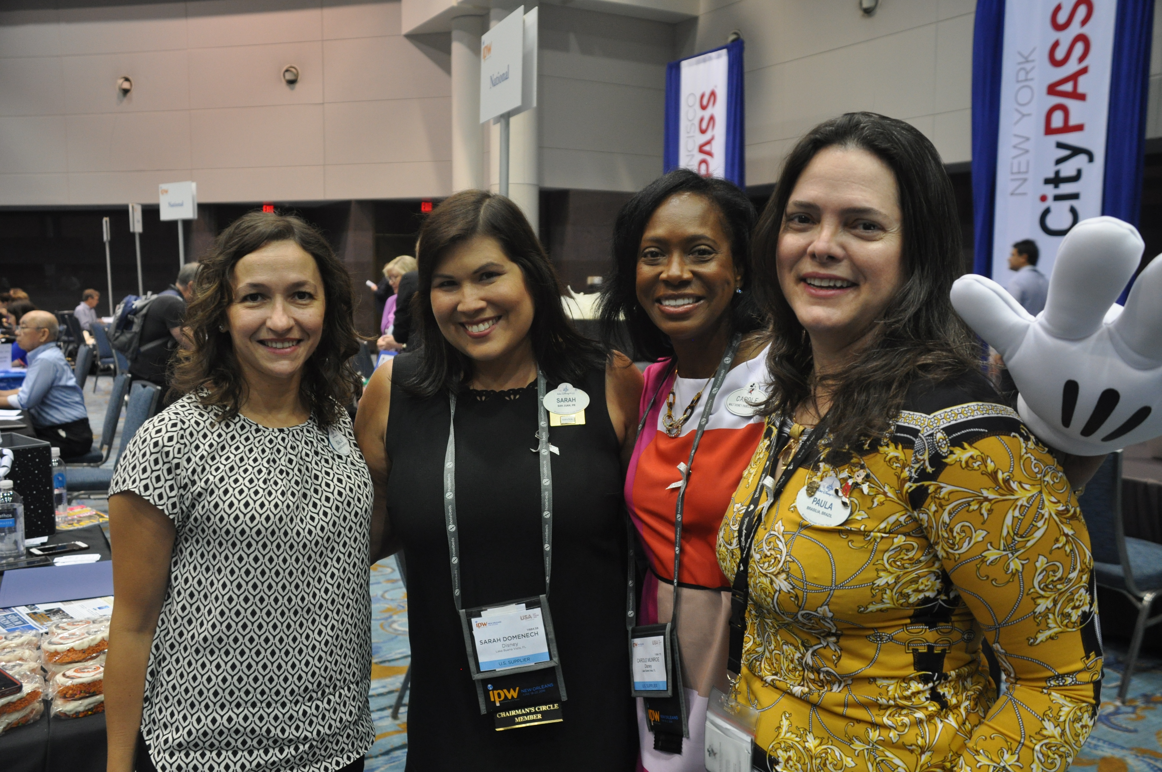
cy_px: 386
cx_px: 581
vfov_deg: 39.9
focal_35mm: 33
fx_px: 1064
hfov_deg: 57.3
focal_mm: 22
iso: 800
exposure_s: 1/30
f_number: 3.8
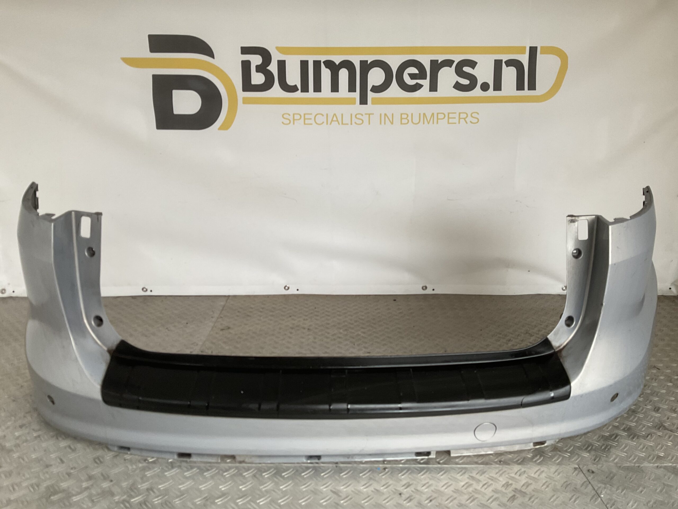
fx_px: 568
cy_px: 254
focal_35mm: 29
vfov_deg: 48.2
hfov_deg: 61.7
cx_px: 339
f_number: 1.8
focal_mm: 3
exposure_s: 1/60
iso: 50
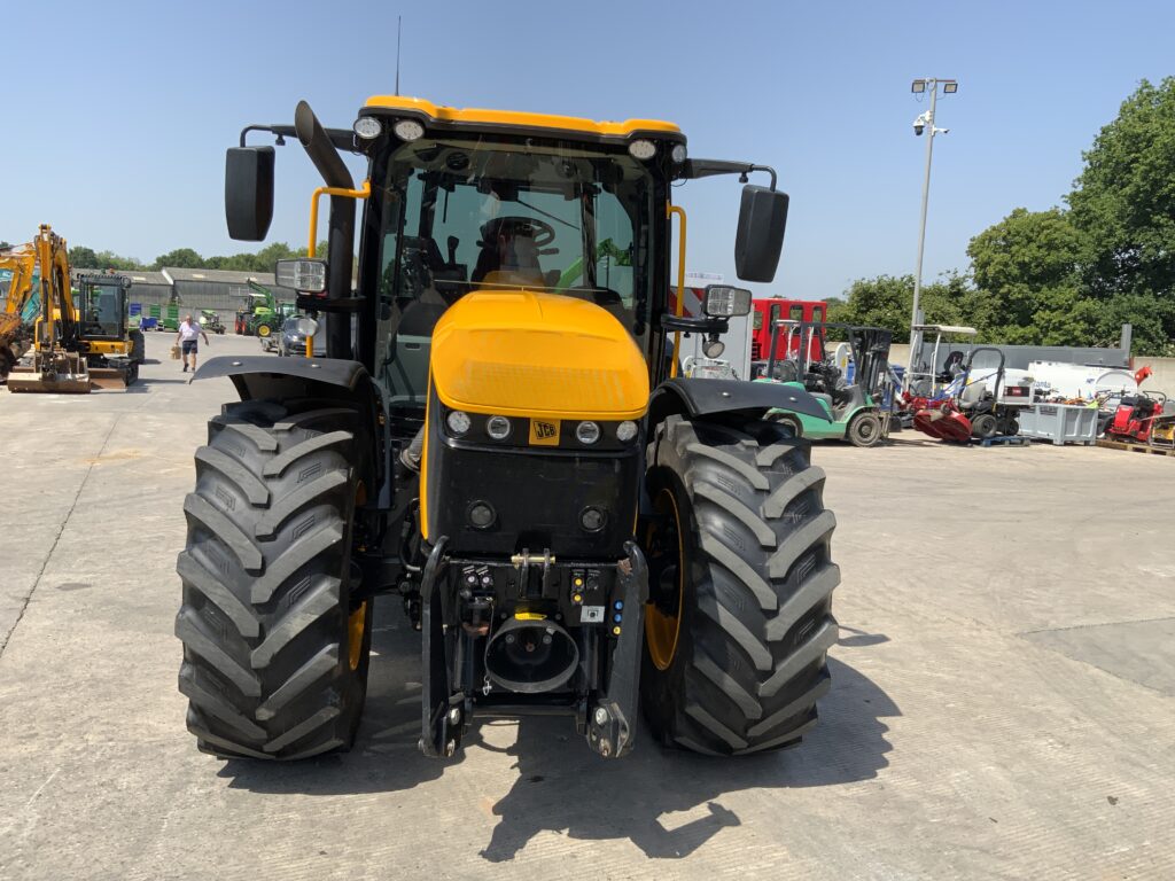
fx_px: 984
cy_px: 440
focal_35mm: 29
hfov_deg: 61.7
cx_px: 588
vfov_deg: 48.2
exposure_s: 1/1412
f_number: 1.8
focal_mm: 3
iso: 16
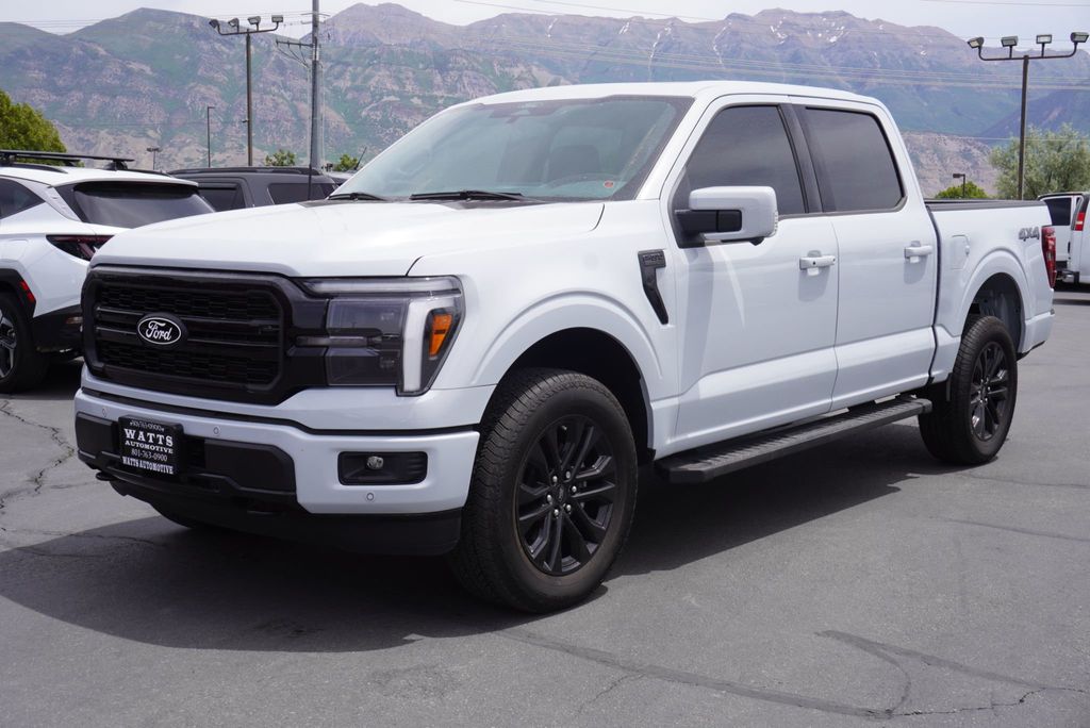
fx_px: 1318
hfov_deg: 44.9
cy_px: 364
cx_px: 545
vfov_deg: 30.9
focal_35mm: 44
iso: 100
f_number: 11
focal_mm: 29
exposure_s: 1/160
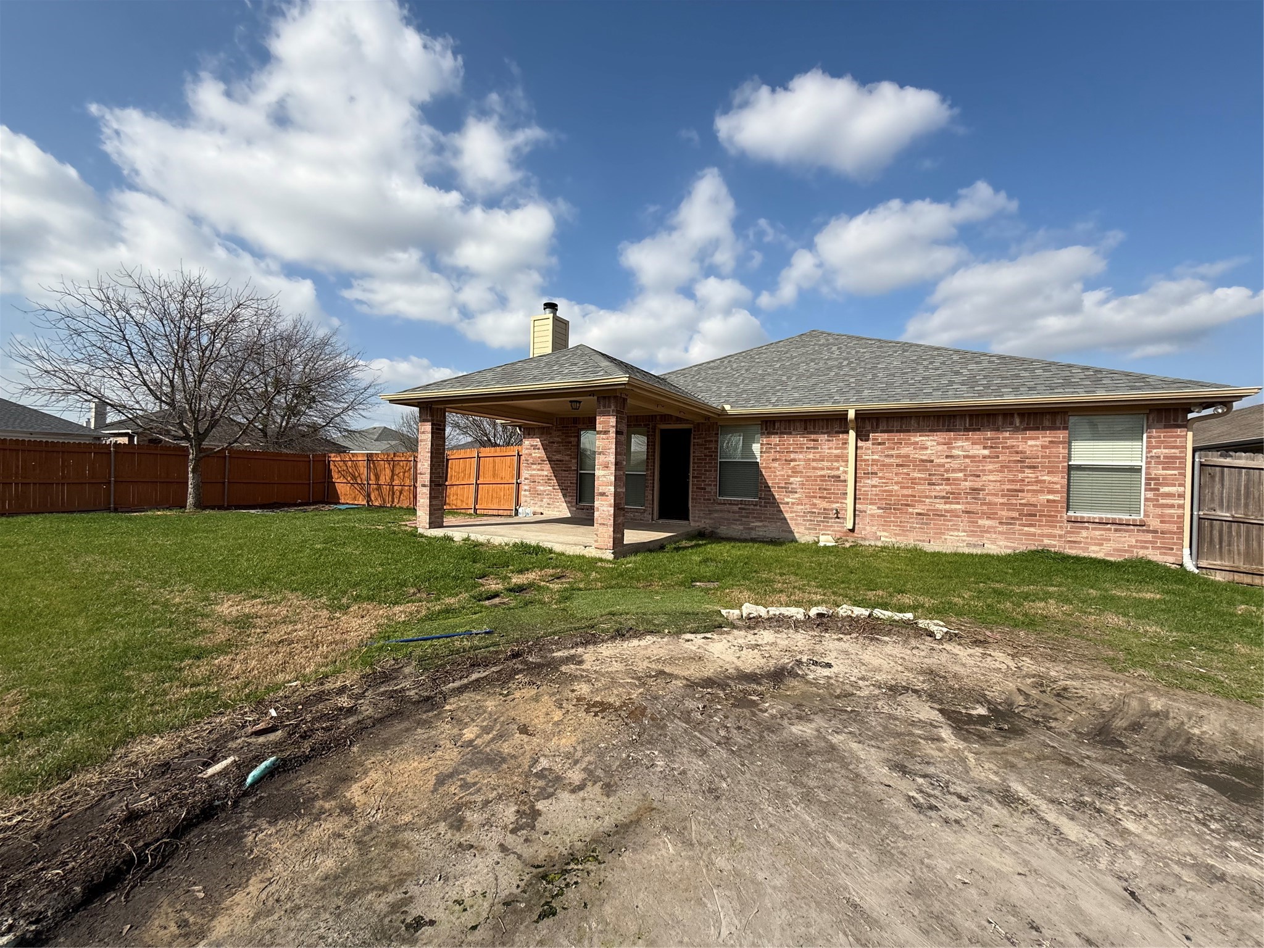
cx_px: 632
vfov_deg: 85.7
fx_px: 511
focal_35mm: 14
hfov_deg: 102.1
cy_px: 474
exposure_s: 1/2506
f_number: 2.2
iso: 50
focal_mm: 2.22
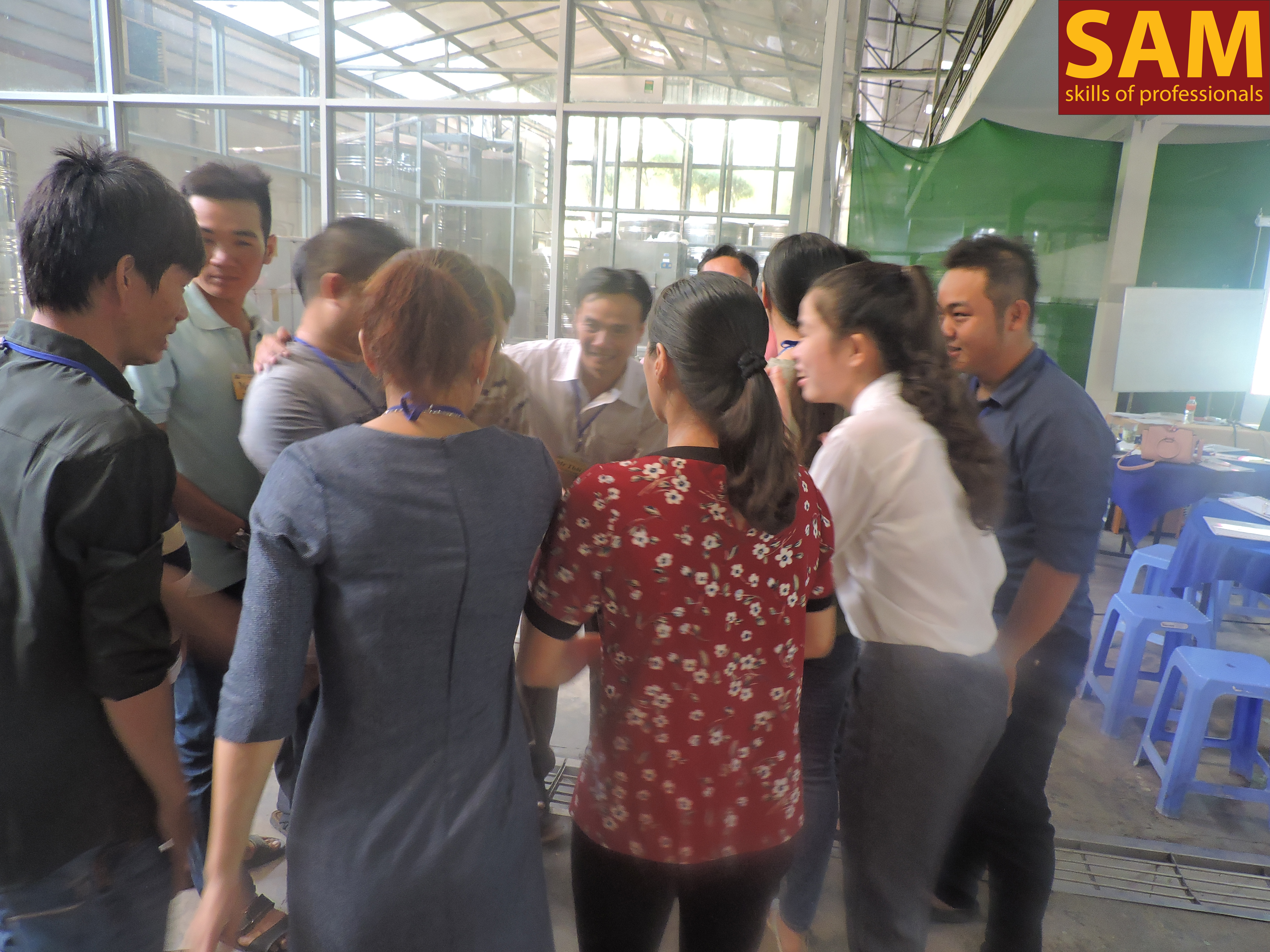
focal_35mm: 24
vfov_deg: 56.8
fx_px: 881
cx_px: 635
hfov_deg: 71.6
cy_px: 476
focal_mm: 4.3
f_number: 3
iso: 400
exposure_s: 1/15
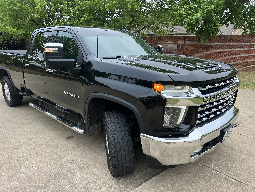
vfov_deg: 51.3
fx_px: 199
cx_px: 126
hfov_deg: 65.3
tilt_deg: -13.5
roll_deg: -0.1
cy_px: 93
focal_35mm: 27
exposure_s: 1/121
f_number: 1.5
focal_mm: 5.7
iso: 80
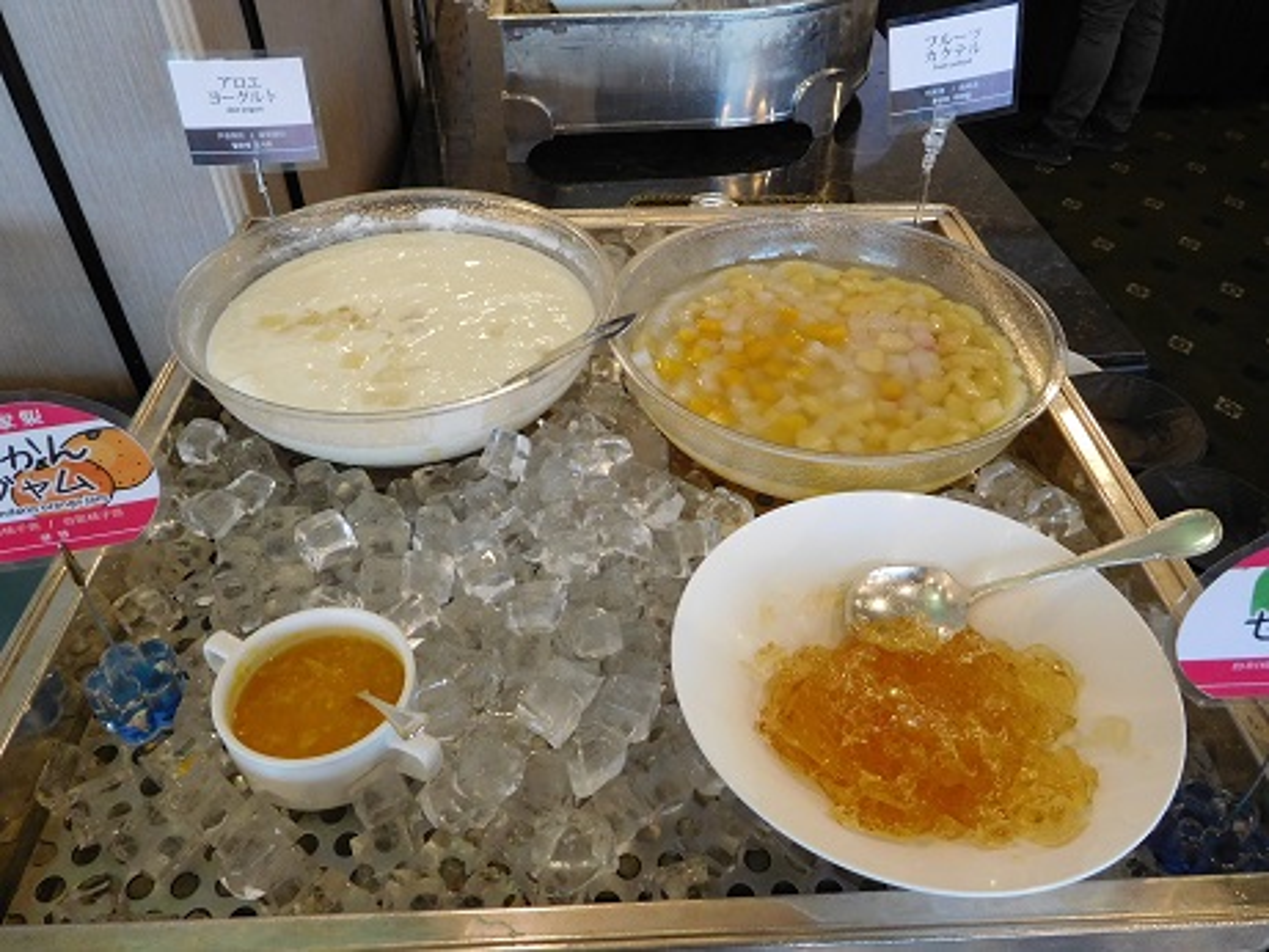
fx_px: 917
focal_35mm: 25
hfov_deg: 69.4
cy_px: 476
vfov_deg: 54.9
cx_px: 634
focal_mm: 4.5
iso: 400
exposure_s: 1/15
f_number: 3.4
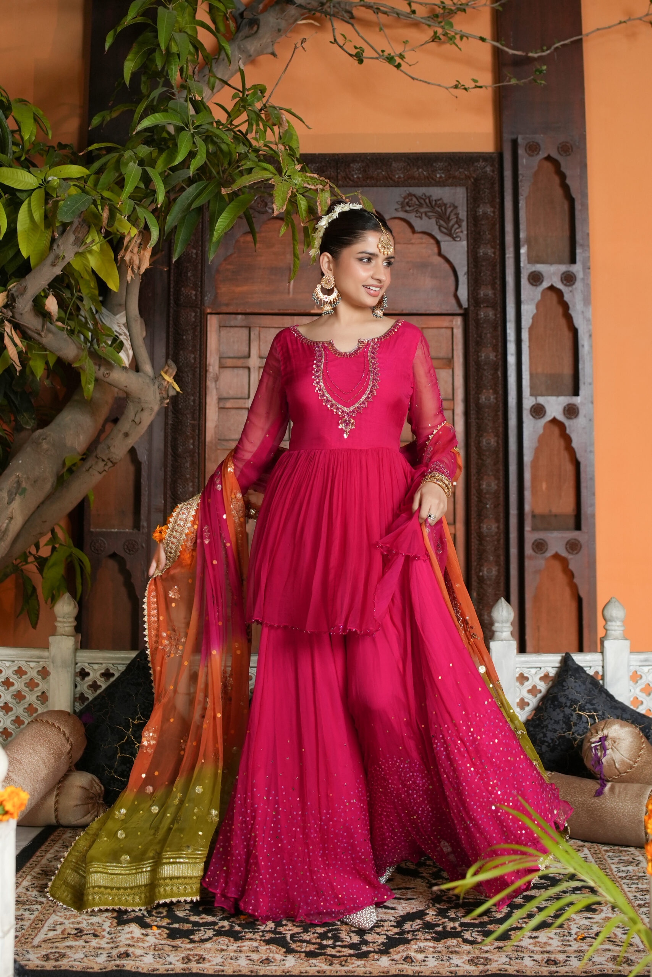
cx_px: 326
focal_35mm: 35
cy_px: 488
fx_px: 951
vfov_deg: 54.4
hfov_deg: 37.9
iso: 500
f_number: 2.8
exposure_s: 1/200
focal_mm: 35
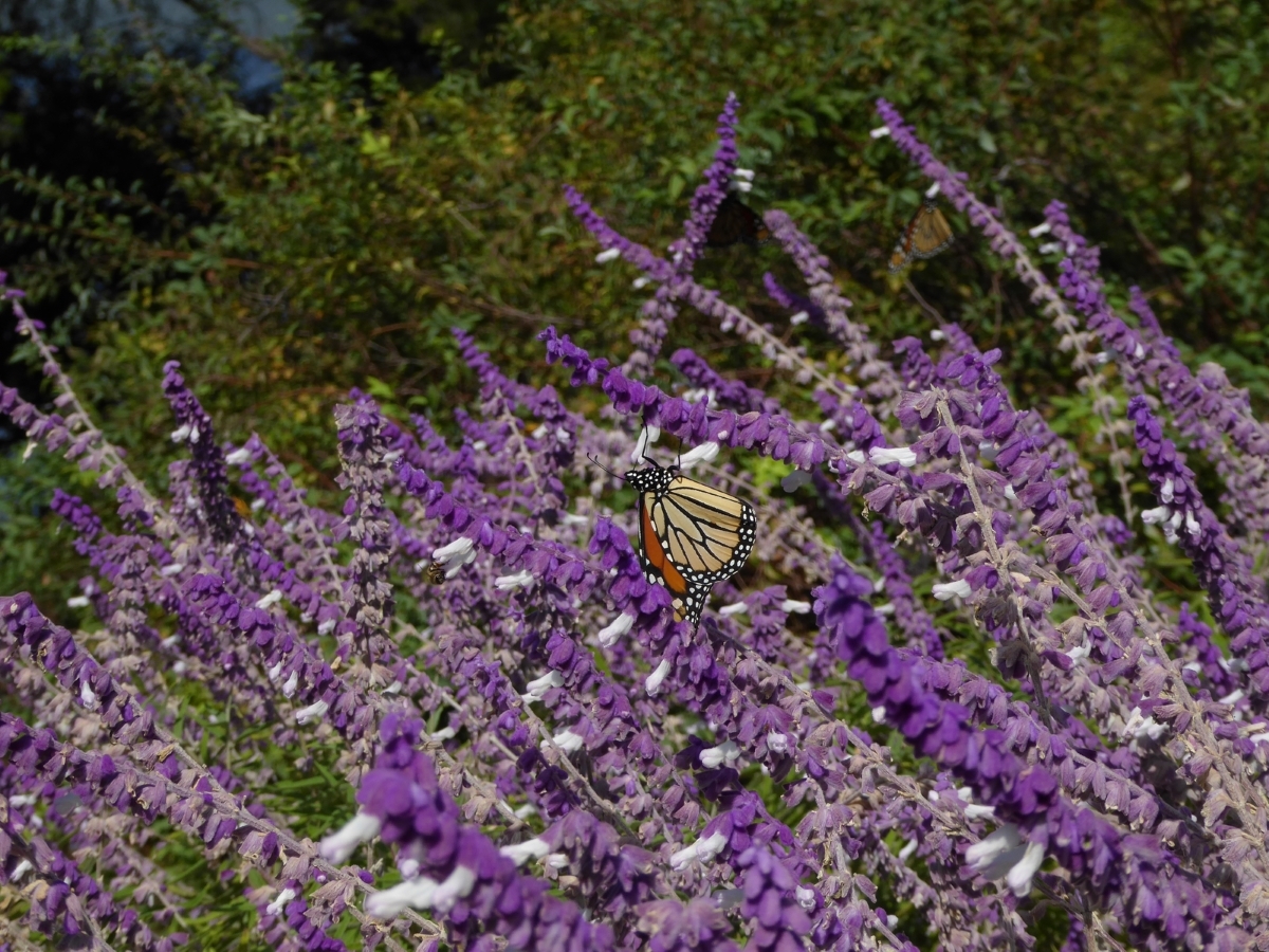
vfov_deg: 14.0
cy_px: 476
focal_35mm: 106
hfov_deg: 18.5
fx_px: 3886
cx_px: 634
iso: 80
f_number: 5.1
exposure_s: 1/640
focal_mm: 19
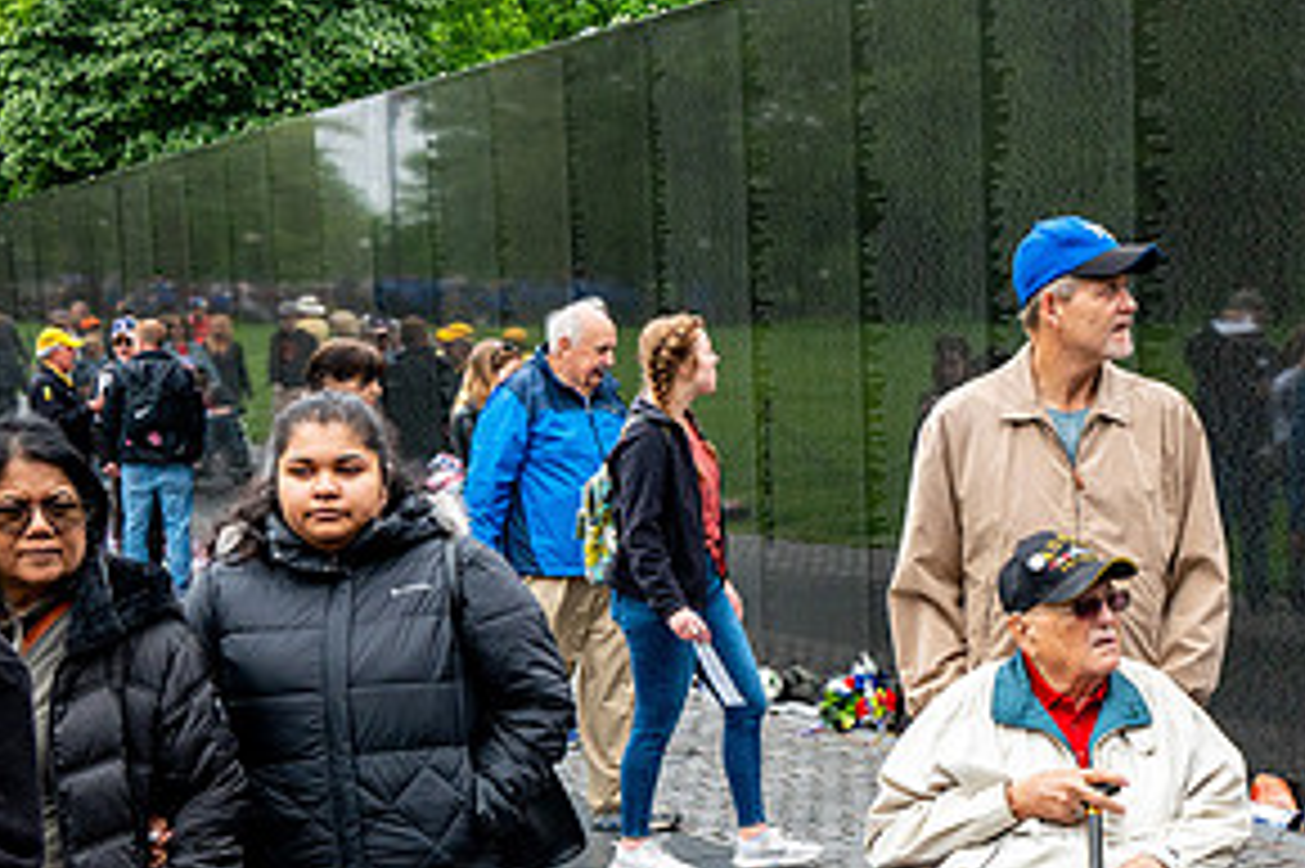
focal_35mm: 76
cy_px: 805
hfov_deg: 25.9
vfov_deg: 17.6
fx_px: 2753
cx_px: 1148
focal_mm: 38
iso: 1400
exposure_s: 1/640
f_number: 8
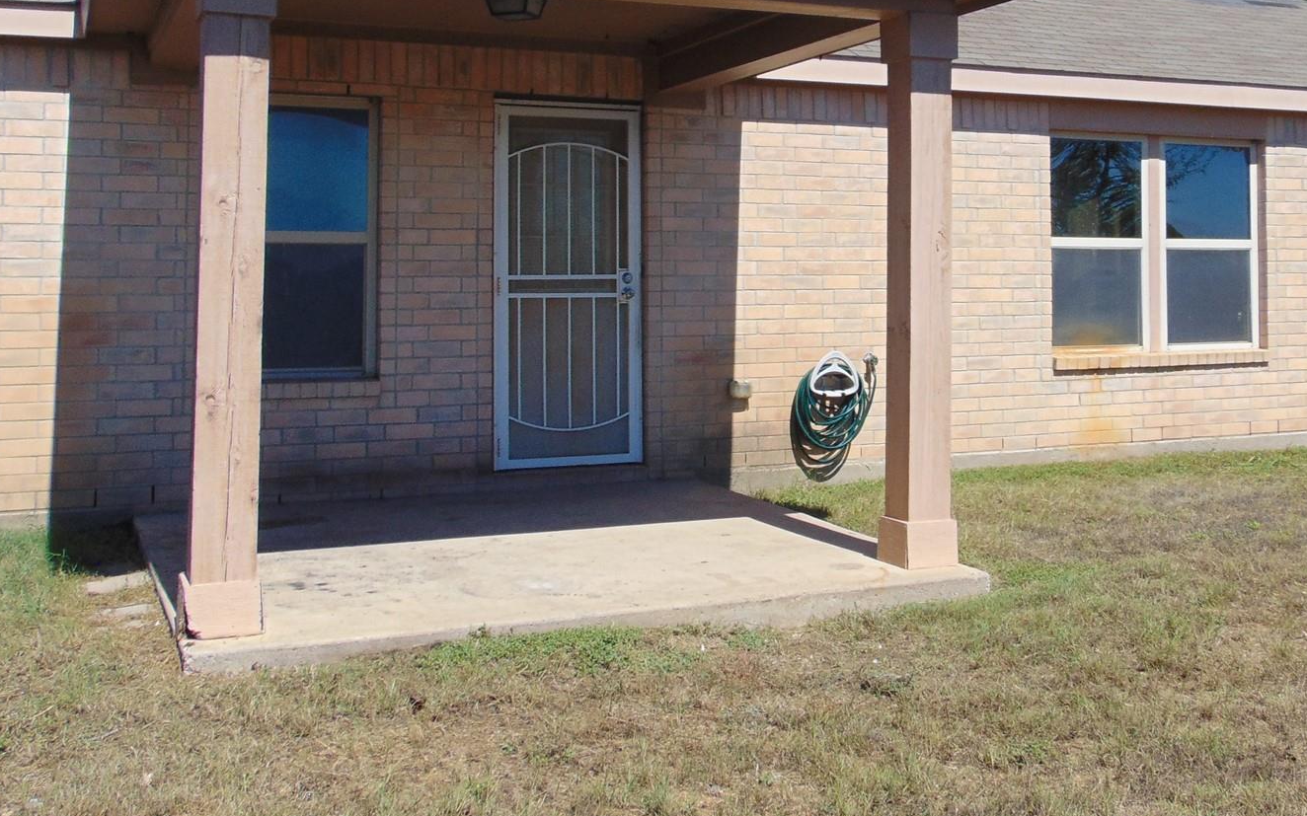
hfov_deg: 48.0
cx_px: 780
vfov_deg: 30.8
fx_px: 1460
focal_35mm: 41
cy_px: 215
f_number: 7.7
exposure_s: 1/250
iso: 80
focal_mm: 4.5
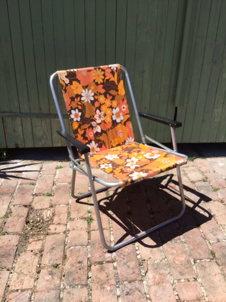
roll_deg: -1.7
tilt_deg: -27.8
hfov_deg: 45.4
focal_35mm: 31
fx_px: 270
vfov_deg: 58.4
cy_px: 151
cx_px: 113
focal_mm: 3.3
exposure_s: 1/1148
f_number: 2.4
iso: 25
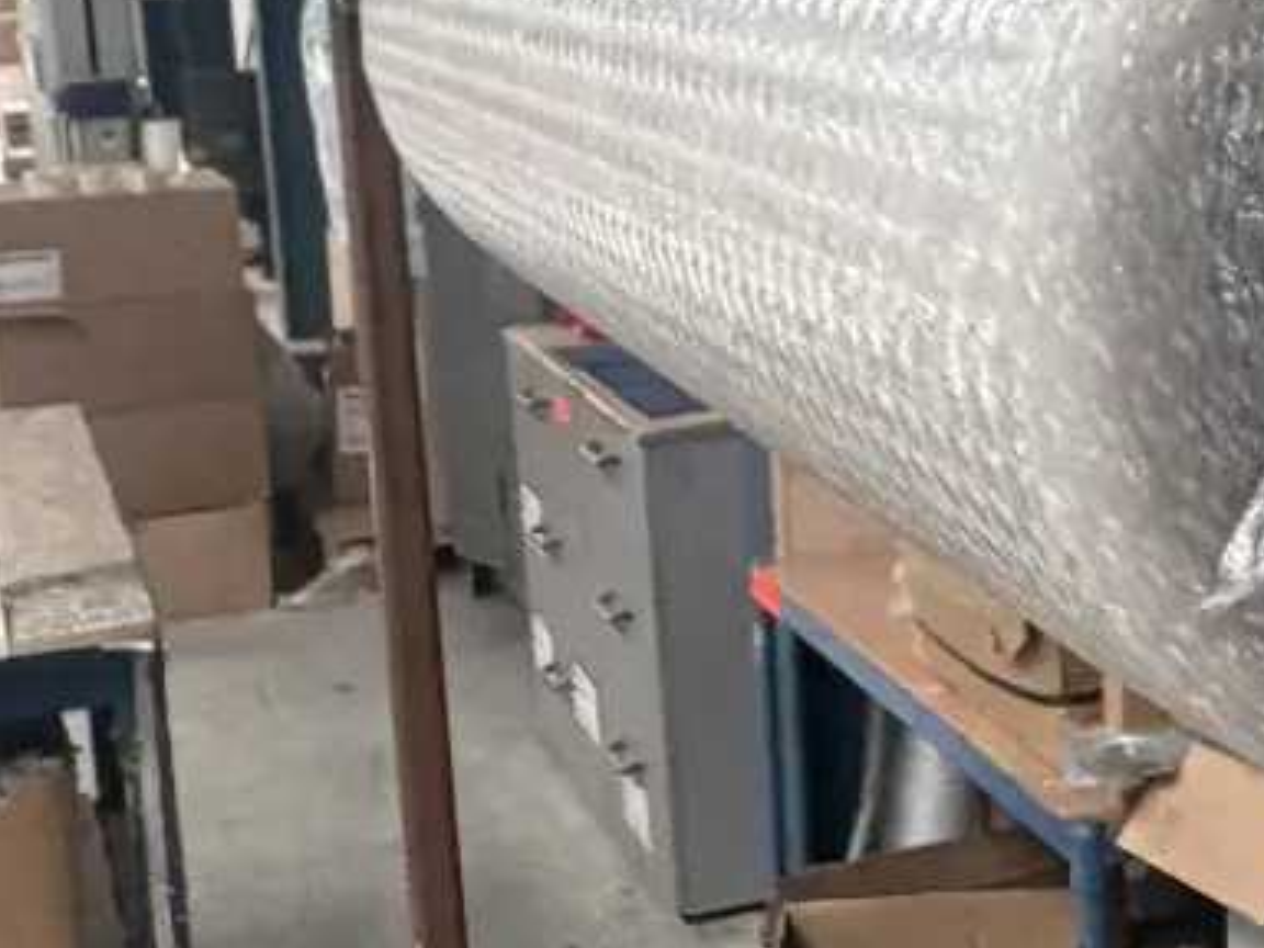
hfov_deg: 25.9
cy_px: 346
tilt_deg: -9.5
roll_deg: +2.0
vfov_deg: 21.0
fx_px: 2556
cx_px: 1359
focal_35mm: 70
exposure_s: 1/86
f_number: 2.2
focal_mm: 2.22
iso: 320
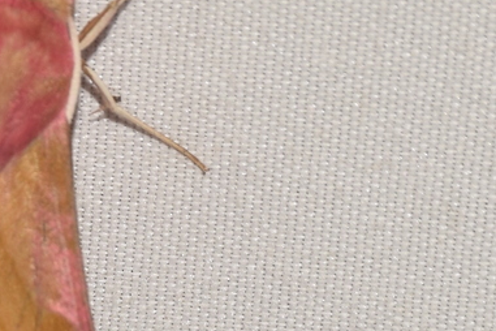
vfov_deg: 2.6
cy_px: 202
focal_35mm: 530
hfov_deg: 3.9
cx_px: -102
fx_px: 7302
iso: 100
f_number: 13
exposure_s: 1/60
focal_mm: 140
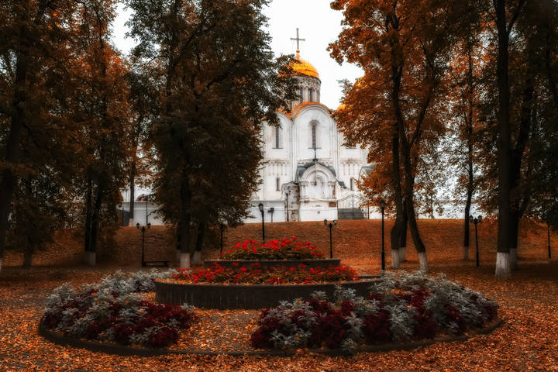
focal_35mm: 36
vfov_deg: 36.9
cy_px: 186
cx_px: 279
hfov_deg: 53.1
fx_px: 558
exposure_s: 1/125
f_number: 9
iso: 400
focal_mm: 24
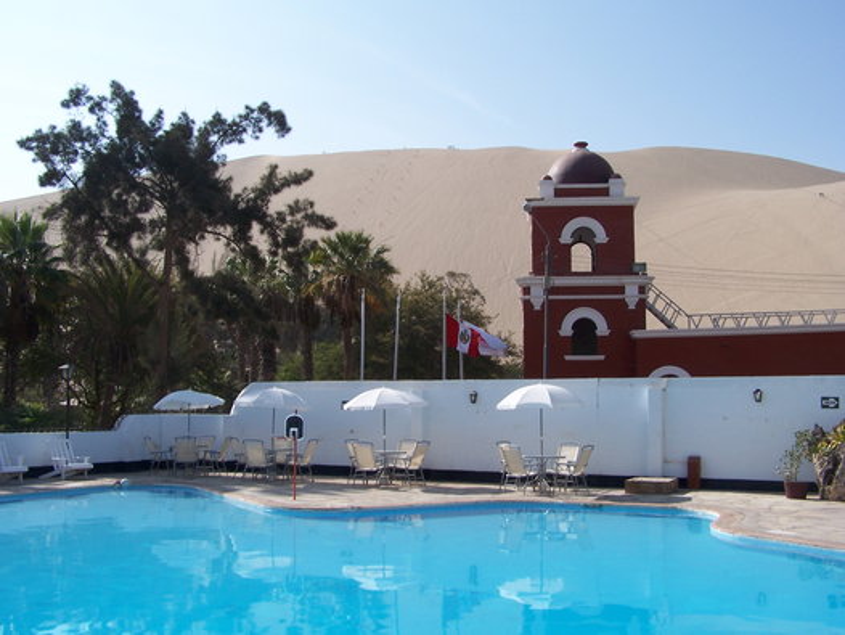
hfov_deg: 49.0
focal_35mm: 38
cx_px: 422
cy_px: 318
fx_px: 928
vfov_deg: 37.7
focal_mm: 6.3
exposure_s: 1/1000
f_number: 4
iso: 80
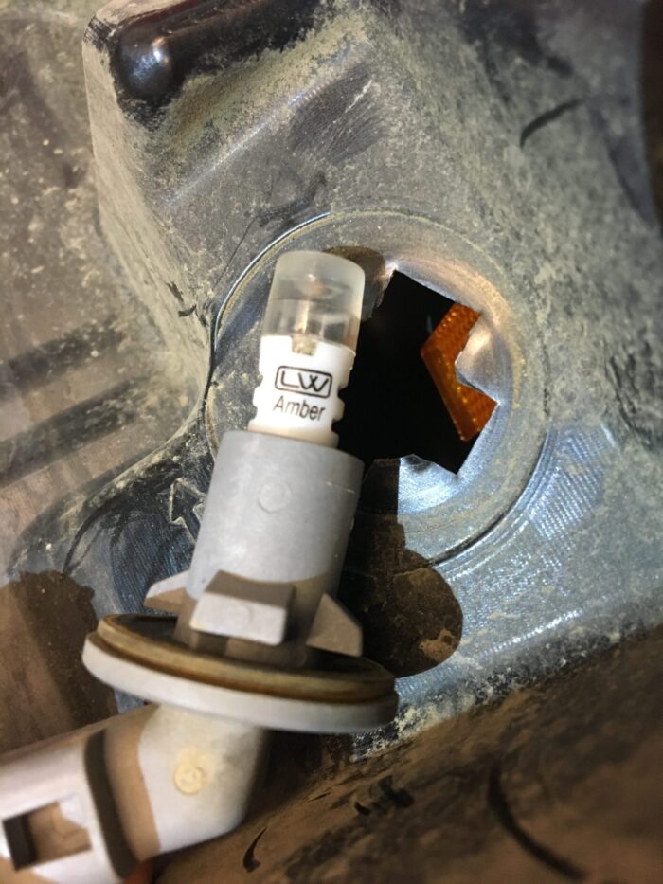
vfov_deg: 61.7
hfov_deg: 48.2
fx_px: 740
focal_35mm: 29
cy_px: 442
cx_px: 332
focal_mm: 4.15
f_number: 2.2
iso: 200
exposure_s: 1/24
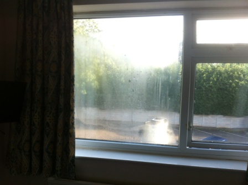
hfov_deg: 52.7
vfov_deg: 40.6
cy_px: 92
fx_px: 250
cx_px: 124
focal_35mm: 35
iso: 100
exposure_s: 1/120
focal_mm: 3.85
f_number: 2.8
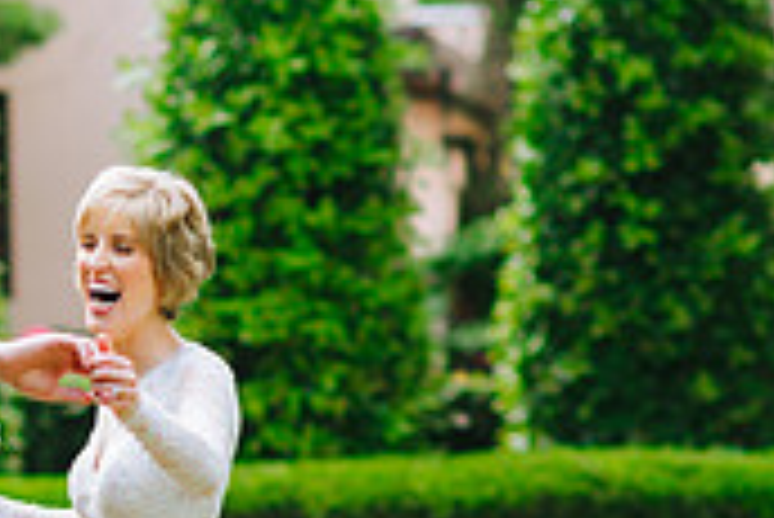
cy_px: 610
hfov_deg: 7.2
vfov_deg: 4.8
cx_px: 68
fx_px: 6154
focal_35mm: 286
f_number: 2
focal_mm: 85
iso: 100
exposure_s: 1/500
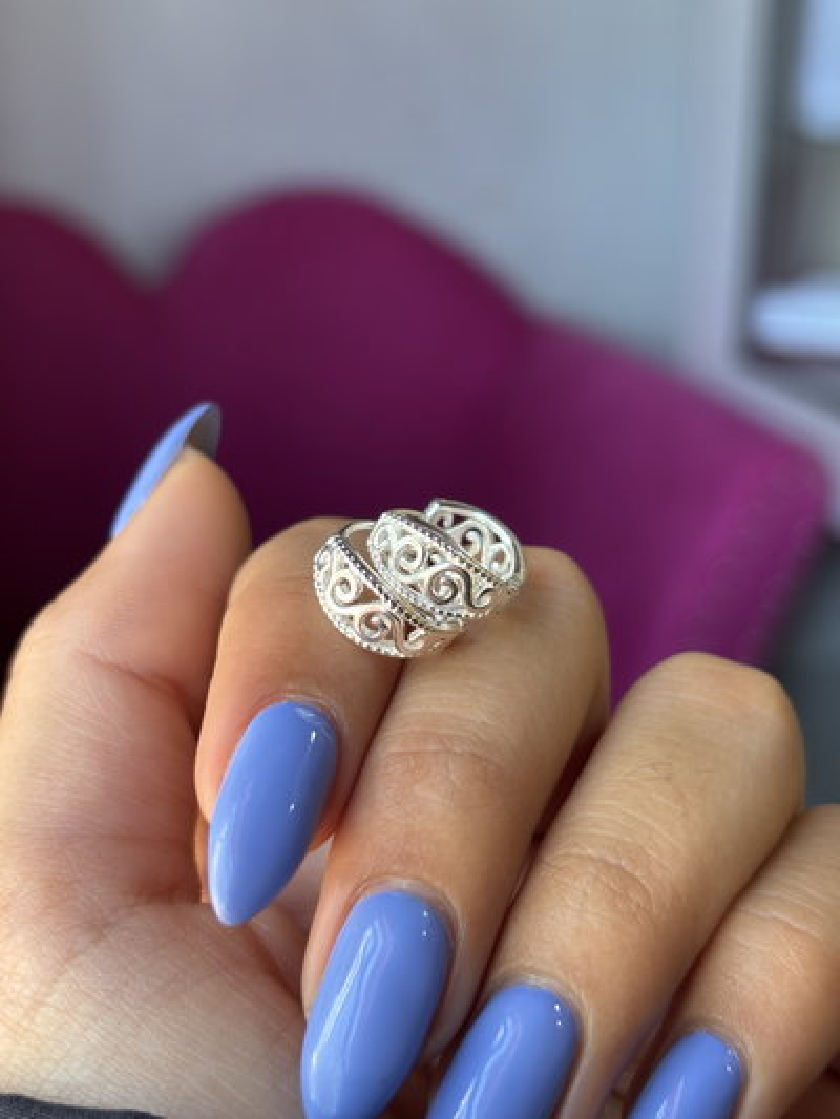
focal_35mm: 52
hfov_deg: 28.0
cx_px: 420
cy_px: 560
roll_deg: -1.6
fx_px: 1682
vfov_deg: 36.8
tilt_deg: -21.5
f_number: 1.6
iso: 50
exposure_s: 1/60
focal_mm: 5.96
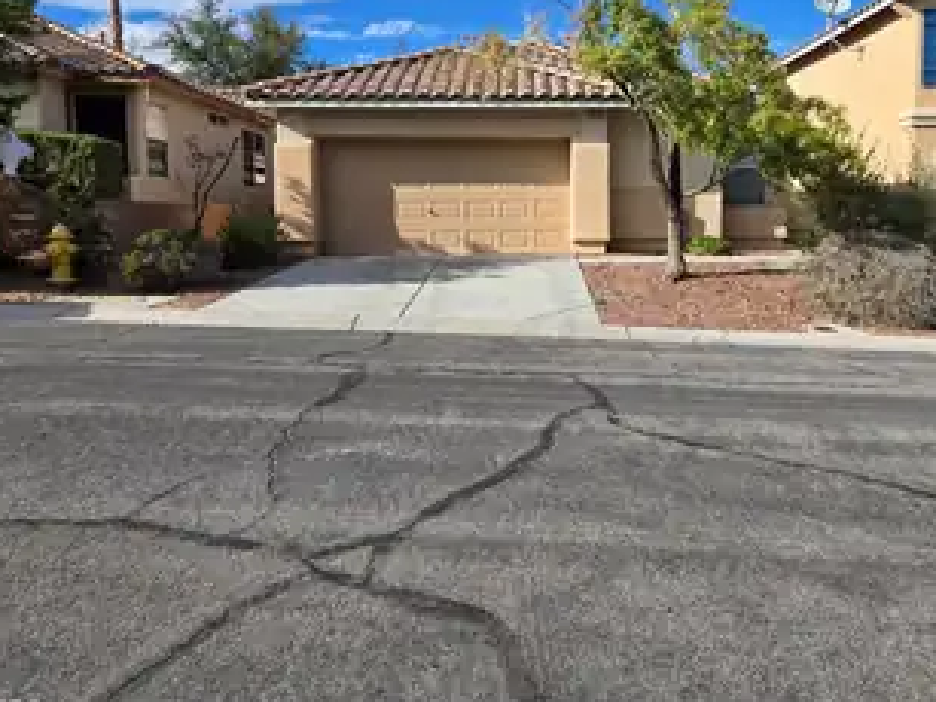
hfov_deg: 59.8
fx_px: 811
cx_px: 521
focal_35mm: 30
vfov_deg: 46.4
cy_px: 272
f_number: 1.8
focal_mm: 5.4
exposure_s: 1/1930
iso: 25
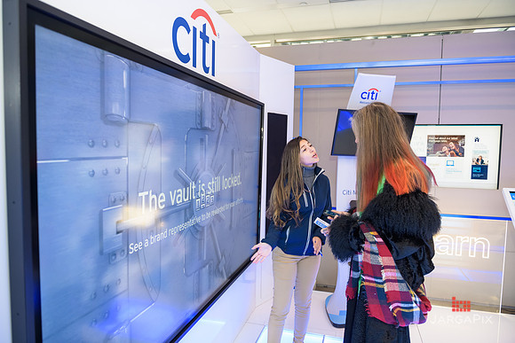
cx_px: 258
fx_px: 343
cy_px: 172
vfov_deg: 53.2
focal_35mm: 24
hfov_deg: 73.7
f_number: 3.2
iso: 1000
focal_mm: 24
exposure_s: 1/125
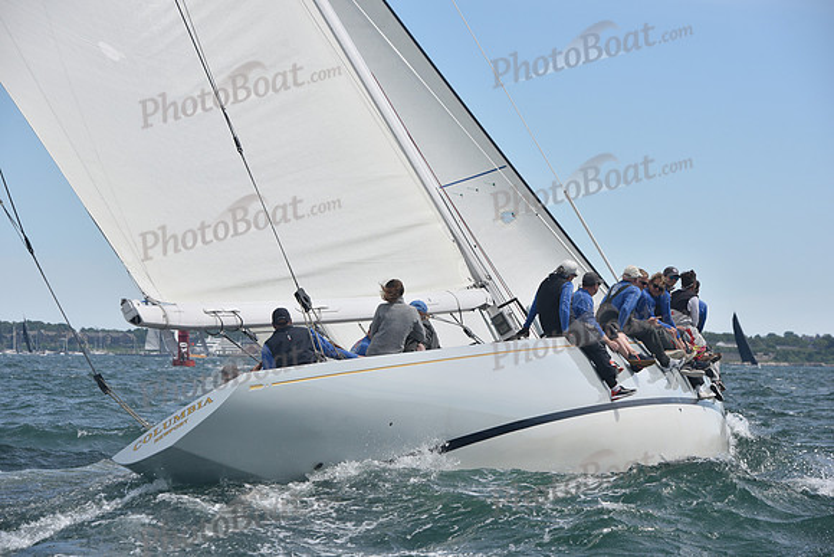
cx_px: 417
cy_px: 278
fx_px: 2827
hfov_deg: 16.8
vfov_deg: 11.2
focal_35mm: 122
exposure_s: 1/800
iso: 320
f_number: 8
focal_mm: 122
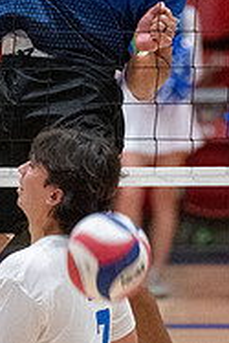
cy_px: -112
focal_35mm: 798
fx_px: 7600
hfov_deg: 1.7
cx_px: 107
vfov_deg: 2.6
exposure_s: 1/640
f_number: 2.8
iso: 6400
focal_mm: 200
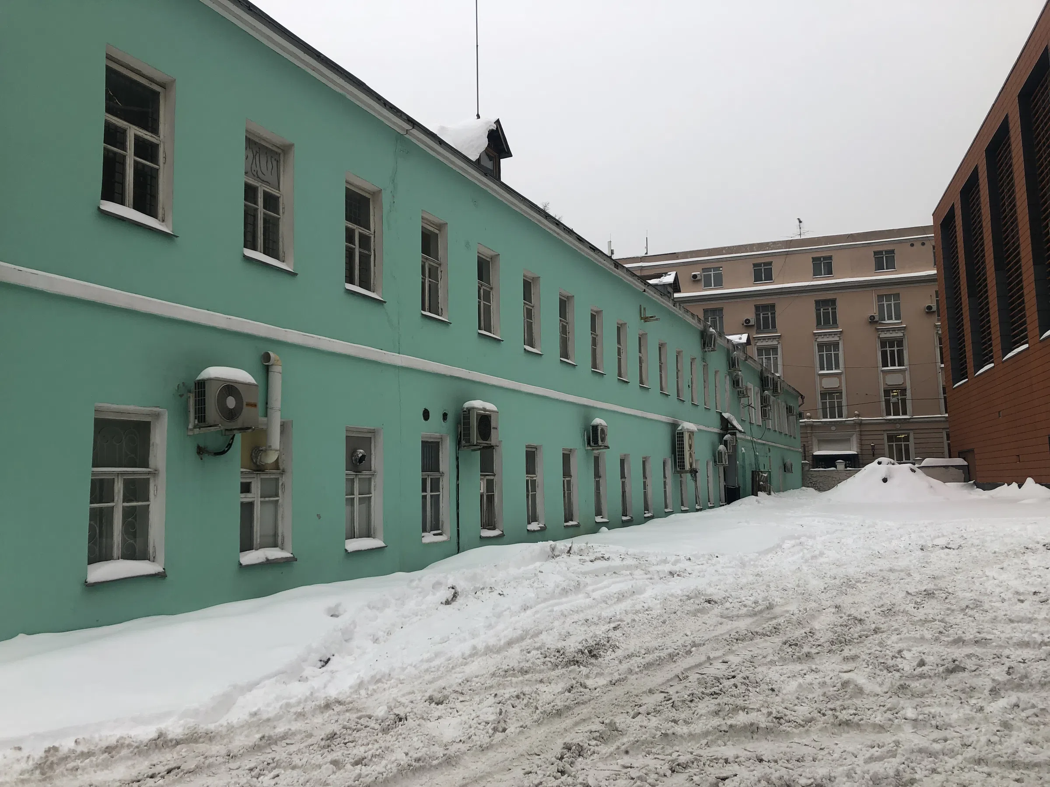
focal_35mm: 28
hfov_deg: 63.4
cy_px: 394
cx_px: 525
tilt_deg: +6.5
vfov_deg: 49.7
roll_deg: +0.6
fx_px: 849
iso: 20
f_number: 1.8
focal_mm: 4
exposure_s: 1/165
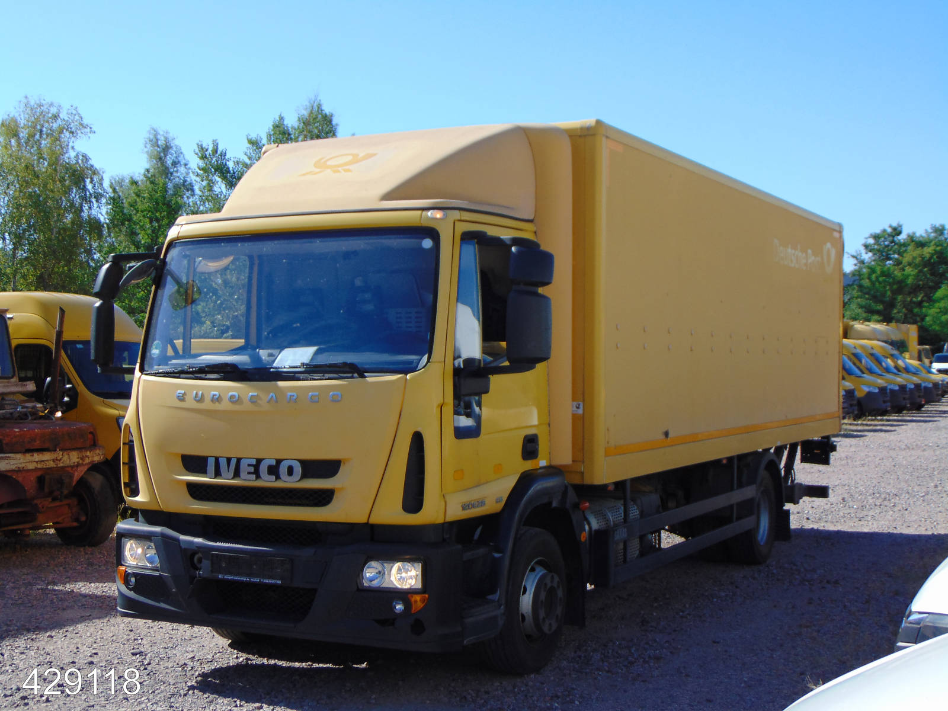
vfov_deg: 29.1
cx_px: 474
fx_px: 1369
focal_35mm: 50
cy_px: 356
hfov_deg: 38.2
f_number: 9
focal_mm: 9
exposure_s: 1/200
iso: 80
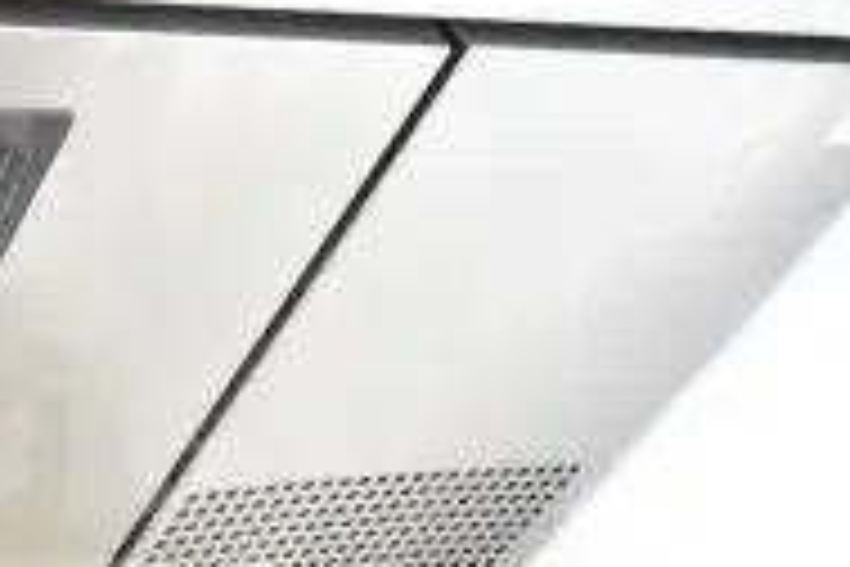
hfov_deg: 21.4
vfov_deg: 15.6
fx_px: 2054
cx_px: -225
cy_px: 416
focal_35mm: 87
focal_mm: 18
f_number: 3.5
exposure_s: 1/30
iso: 1250
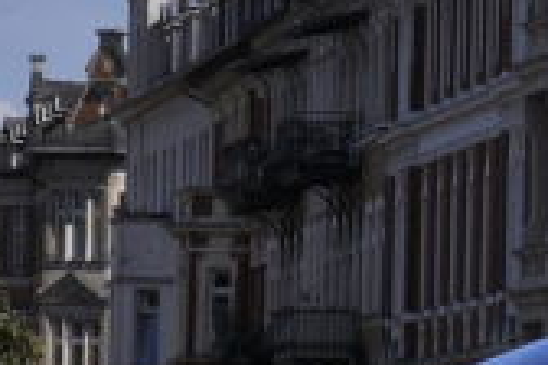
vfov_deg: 2.6
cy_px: 502
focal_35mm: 529
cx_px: 868
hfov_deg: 3.9
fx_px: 8052
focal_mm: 58
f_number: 14
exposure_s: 1/800
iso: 200
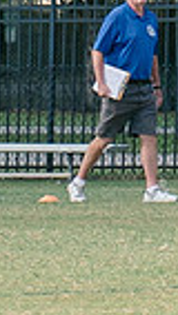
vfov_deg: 2.3
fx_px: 7953
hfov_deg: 1.3
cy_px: 73
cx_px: 738
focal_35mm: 949
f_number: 5.6
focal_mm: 70
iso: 250
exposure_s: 1/800
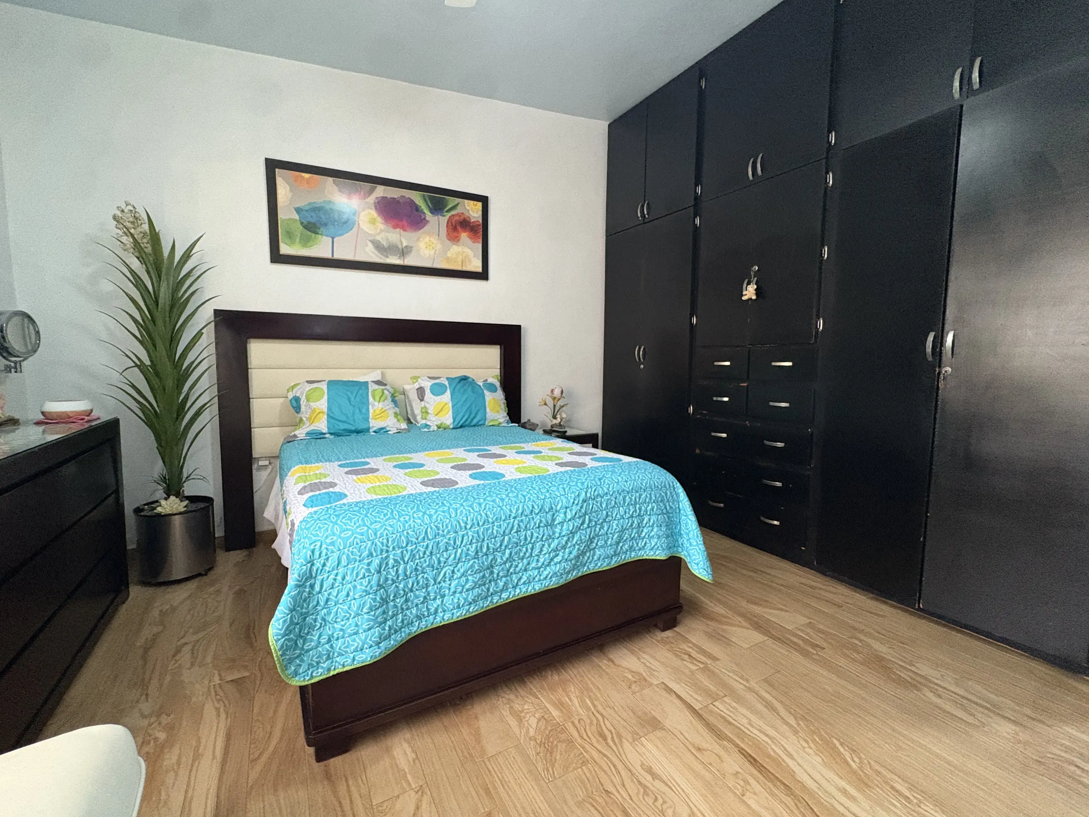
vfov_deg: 81.8
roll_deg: +1.2
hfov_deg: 98.1
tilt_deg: -4.0
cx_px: 519
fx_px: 472
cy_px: 404
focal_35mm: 15
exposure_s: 1/60
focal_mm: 2.22
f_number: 2.2
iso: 640
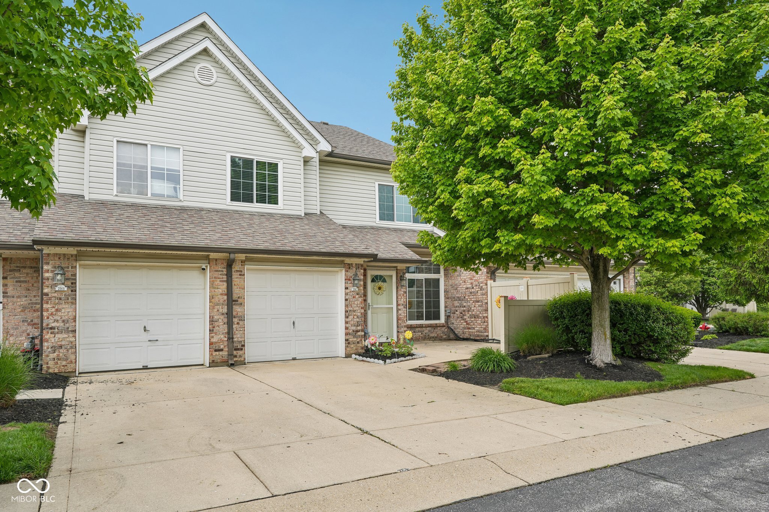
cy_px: 256
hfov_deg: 73.7
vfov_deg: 53.1
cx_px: 384
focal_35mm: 24
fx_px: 513
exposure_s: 1/80
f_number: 8
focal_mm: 24
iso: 100
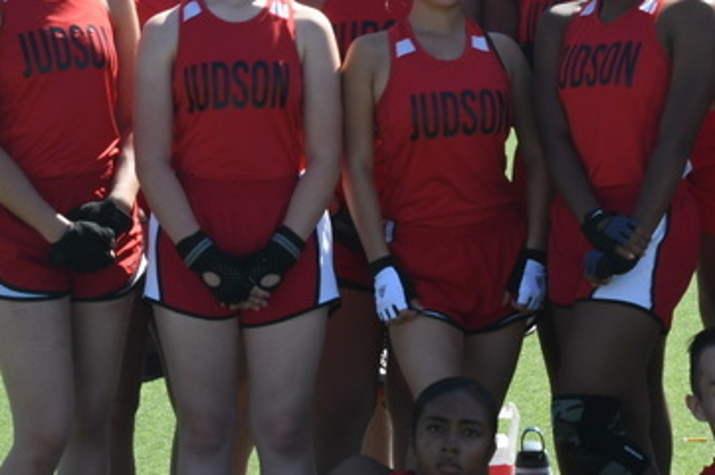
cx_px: 543
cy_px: 157
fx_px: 4623
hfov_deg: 8.8
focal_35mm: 233
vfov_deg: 5.9
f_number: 22
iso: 800
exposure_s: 1/125
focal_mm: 70
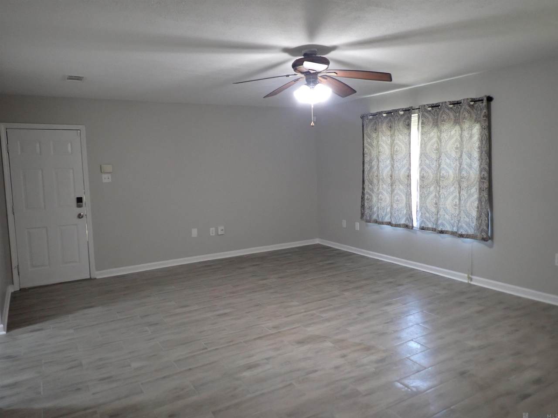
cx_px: 279
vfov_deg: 54.9
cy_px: 209
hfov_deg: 69.4
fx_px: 403
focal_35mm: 25
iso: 250
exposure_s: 1/30
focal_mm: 4.5
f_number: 2
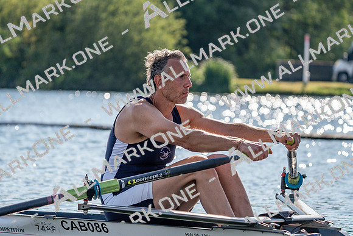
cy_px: 118
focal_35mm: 200
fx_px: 1961
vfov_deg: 6.9
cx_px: 176
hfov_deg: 10.3
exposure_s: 1/1600
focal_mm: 200
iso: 200
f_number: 5.6
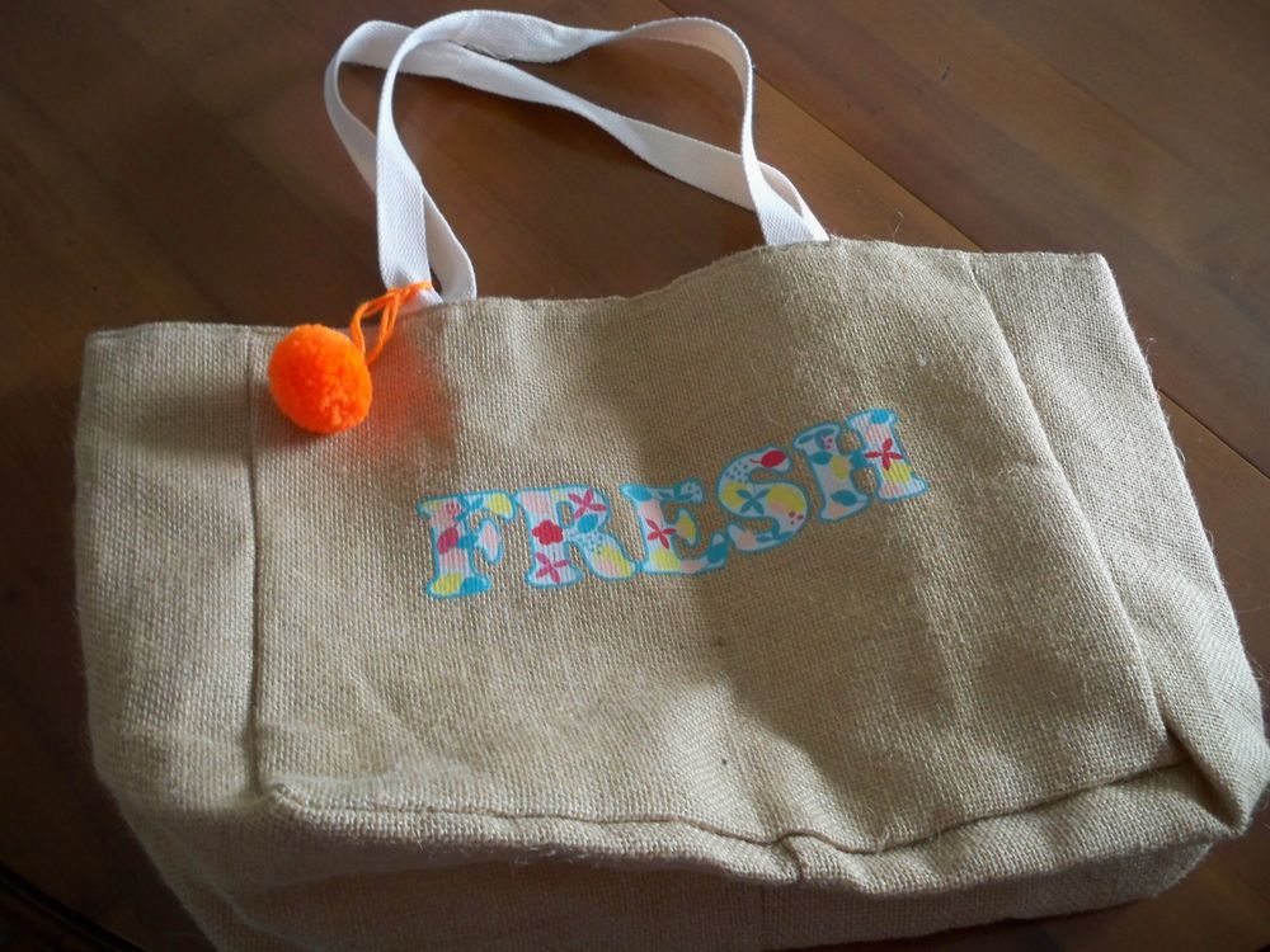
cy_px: 476
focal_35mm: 35
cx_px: 635
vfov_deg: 40.7
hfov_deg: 52.6
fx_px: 1284
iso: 320
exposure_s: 1/30
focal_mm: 6.3
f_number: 3.1
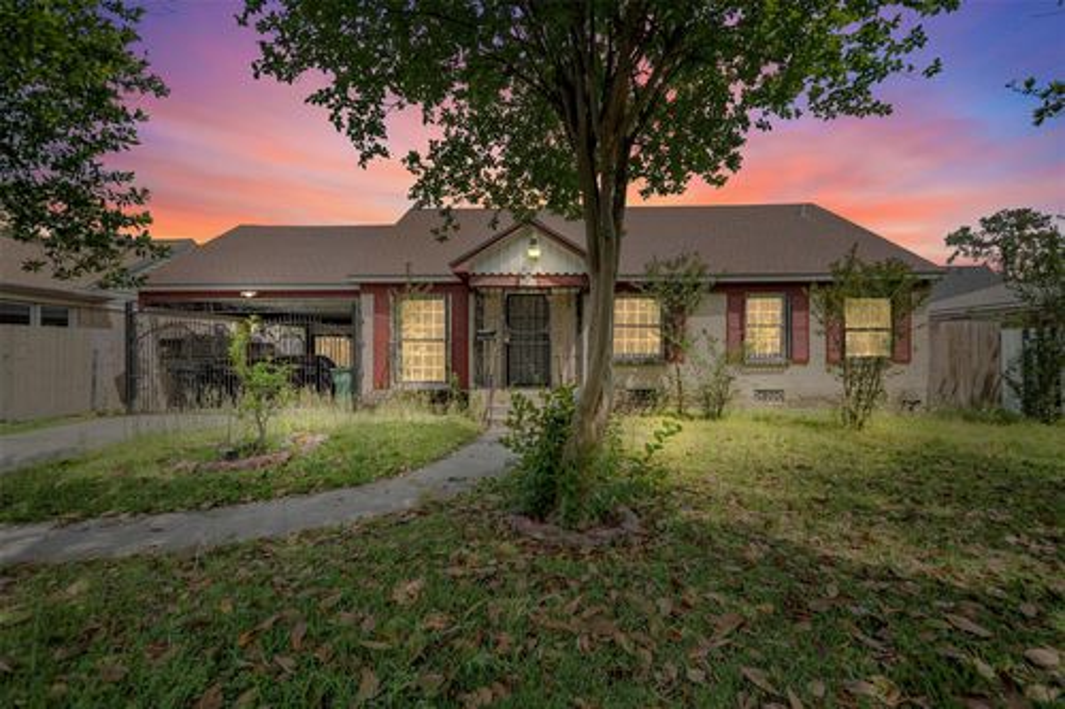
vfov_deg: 77.3
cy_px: 354
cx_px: 532
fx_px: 444
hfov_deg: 100.4
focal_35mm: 15
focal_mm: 15
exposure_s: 1/800
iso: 800
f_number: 8
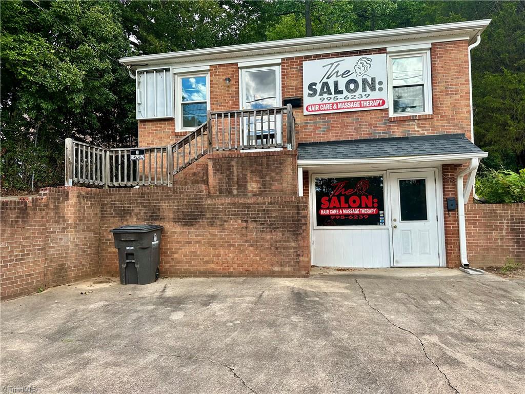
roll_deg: +0.5
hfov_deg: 71.6
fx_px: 364
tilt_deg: +3.2
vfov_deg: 56.8
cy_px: 197
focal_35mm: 24
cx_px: 262
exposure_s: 1/1227
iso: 80
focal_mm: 6.86
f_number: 1.78
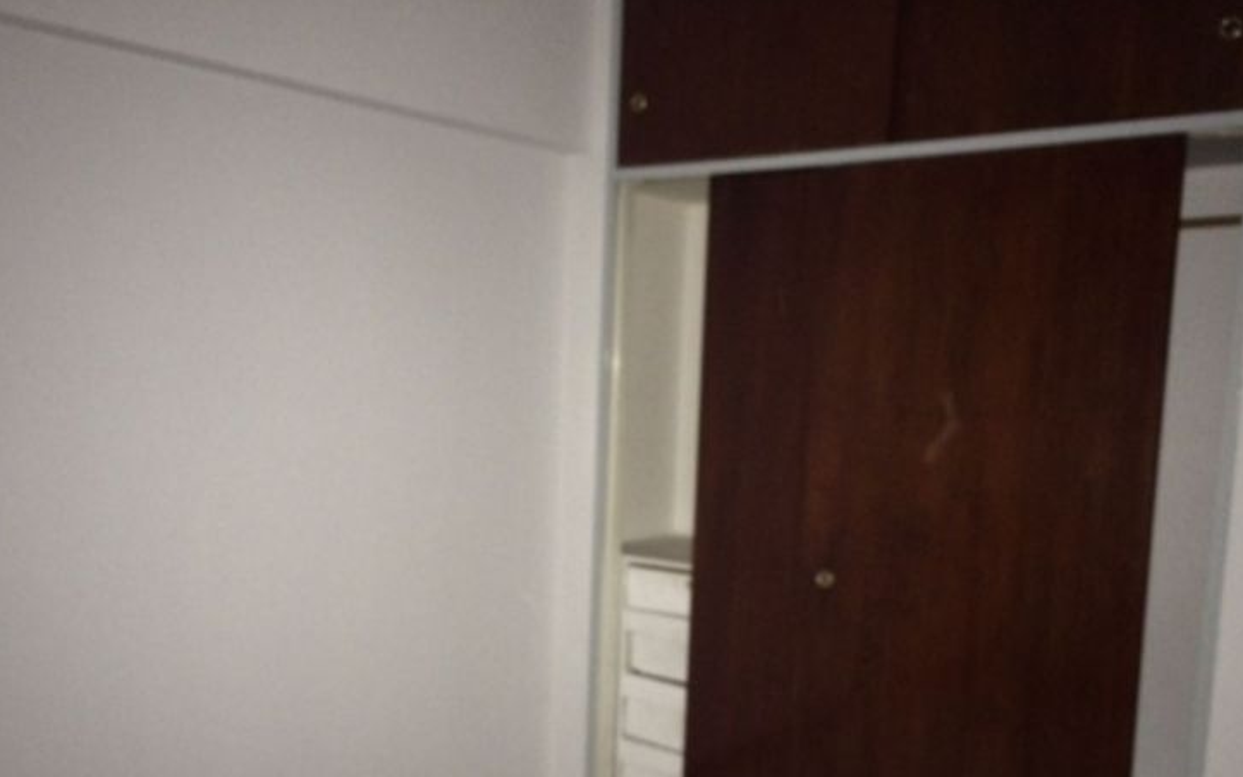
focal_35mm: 34
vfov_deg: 36.9
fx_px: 1152
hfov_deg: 56.7
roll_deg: -1.6
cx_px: 617
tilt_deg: -6.5
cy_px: 509
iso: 400
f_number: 2.2
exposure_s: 1/17
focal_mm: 4.15
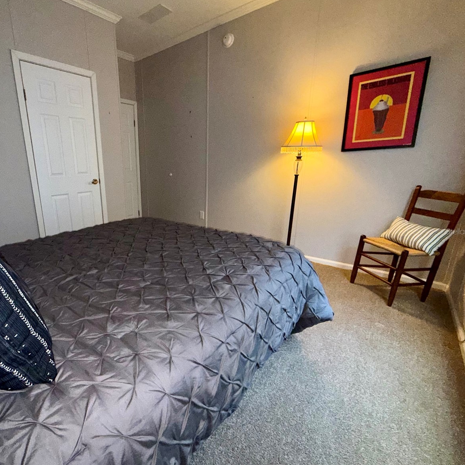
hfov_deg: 81.8
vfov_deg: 84.0
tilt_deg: -14.8
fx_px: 258
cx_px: 164
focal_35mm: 17
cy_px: 231
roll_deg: +2.4
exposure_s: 1/60
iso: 160
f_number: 2.2
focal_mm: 2.22
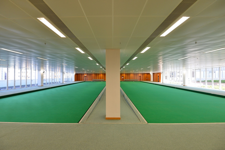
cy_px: 75
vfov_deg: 73.8
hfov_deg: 96.7
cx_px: 112
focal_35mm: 16
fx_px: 100
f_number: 5.6
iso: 640
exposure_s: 1/60
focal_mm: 16
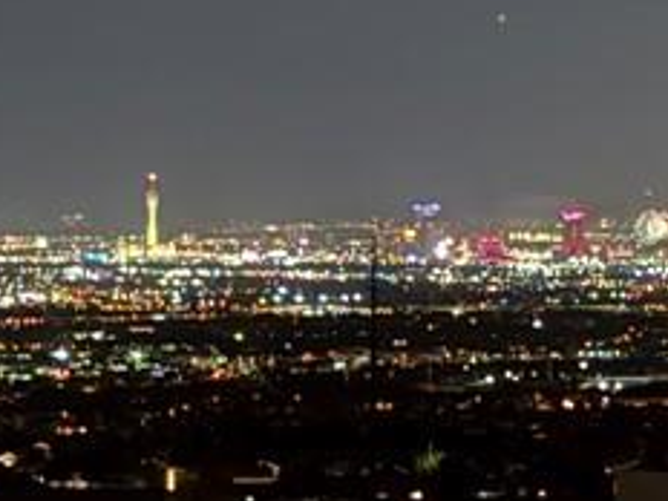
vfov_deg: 6.5
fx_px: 4438
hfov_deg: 8.4
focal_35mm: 230
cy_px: 265
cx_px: 1086
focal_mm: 5.96
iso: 800
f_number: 1.6
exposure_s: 1/9
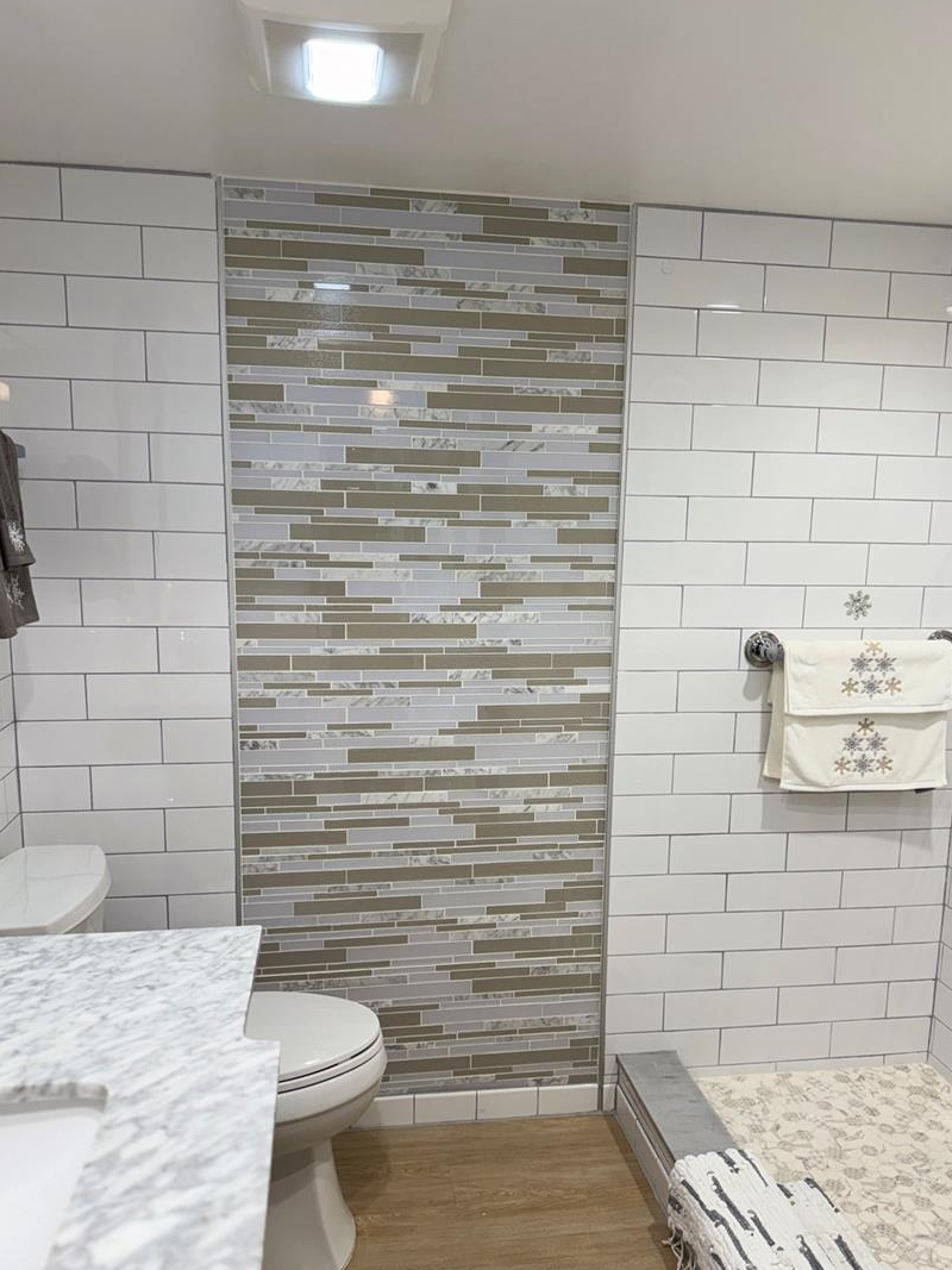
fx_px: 990
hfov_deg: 51.3
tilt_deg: -10.3
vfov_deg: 65.2
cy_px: 702
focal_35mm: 27
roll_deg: -0.6
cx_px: 496
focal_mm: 6.76
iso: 64
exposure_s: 1/120
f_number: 1.78
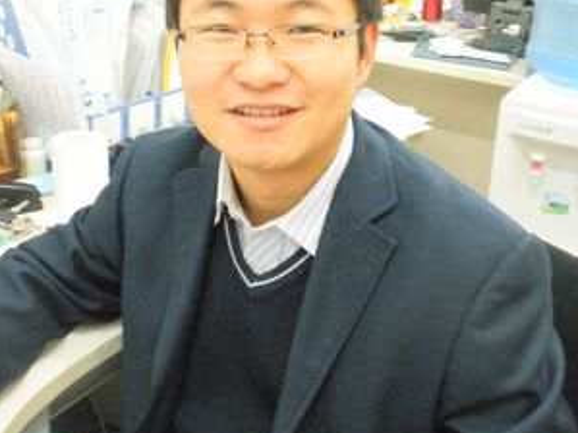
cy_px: 148
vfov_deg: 27.9
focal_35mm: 52
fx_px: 868
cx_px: 278
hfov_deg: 36.8
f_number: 3.5
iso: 200
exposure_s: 1/6
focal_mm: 6.6
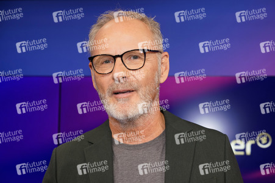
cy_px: 92
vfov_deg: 24.6
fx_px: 420
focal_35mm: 55
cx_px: 138
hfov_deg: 36.3
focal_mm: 55
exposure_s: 1/125
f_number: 5
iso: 2000
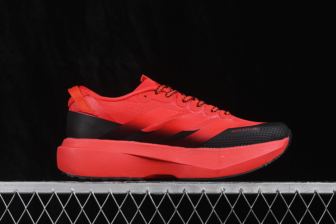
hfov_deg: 27.0
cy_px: 112
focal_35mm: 75
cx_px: 168
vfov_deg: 18.2
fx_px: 700
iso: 160
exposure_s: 1/80
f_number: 8
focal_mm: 50
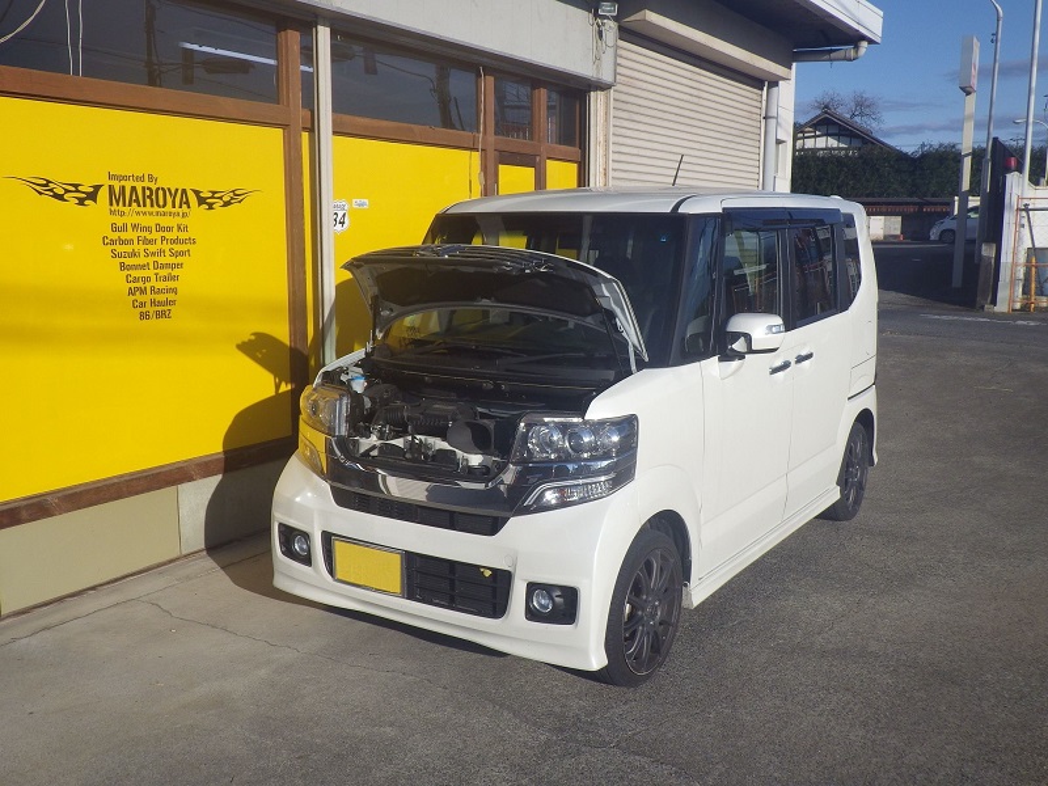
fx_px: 1029
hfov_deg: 54.0
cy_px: 393
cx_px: 524
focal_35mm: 34
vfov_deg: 41.8
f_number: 4.6
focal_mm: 6.1
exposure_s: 1/1000
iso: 125
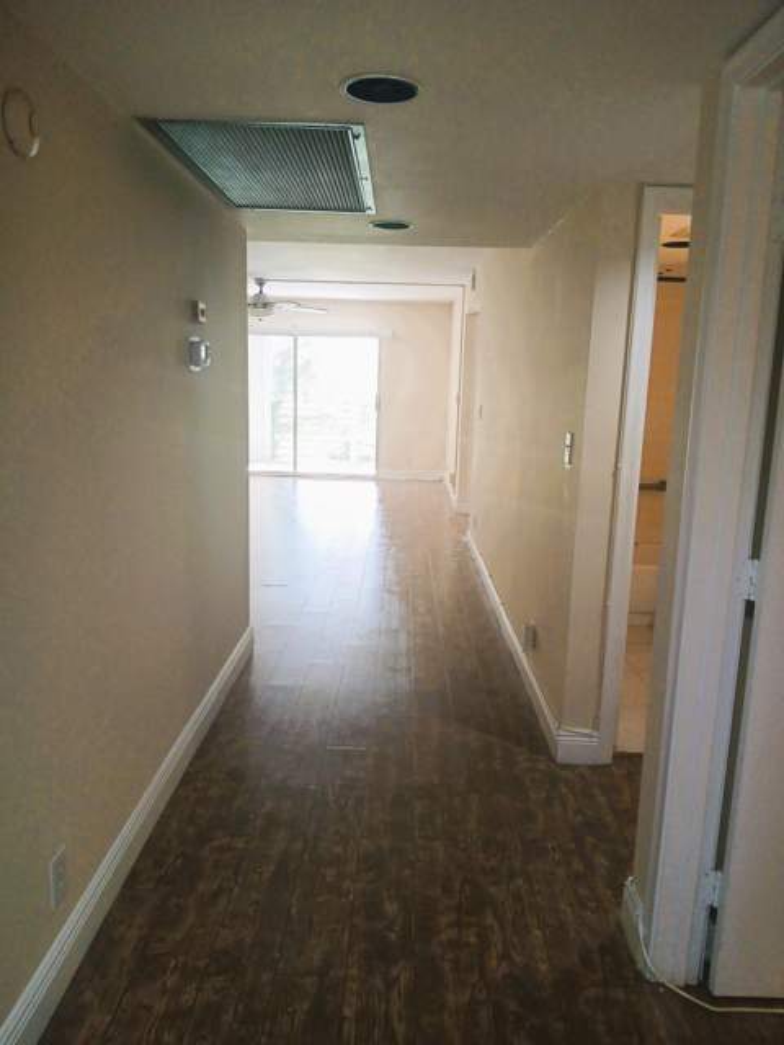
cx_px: 392
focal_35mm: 26
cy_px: 522
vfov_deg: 67.3
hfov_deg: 53.1
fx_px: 785
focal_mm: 3.98
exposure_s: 1/60
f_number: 1.8
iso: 160
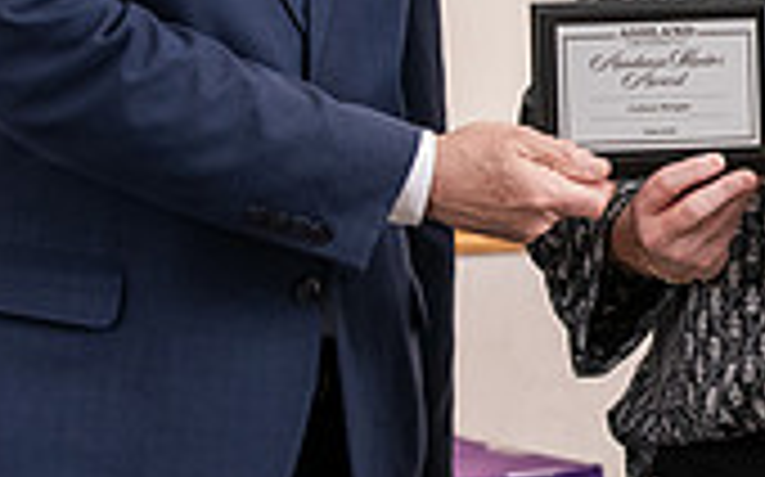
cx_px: 958
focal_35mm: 285
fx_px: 5938
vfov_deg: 4.6
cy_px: -70
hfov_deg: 7.3
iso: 1600
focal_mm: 82
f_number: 4
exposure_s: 1/200
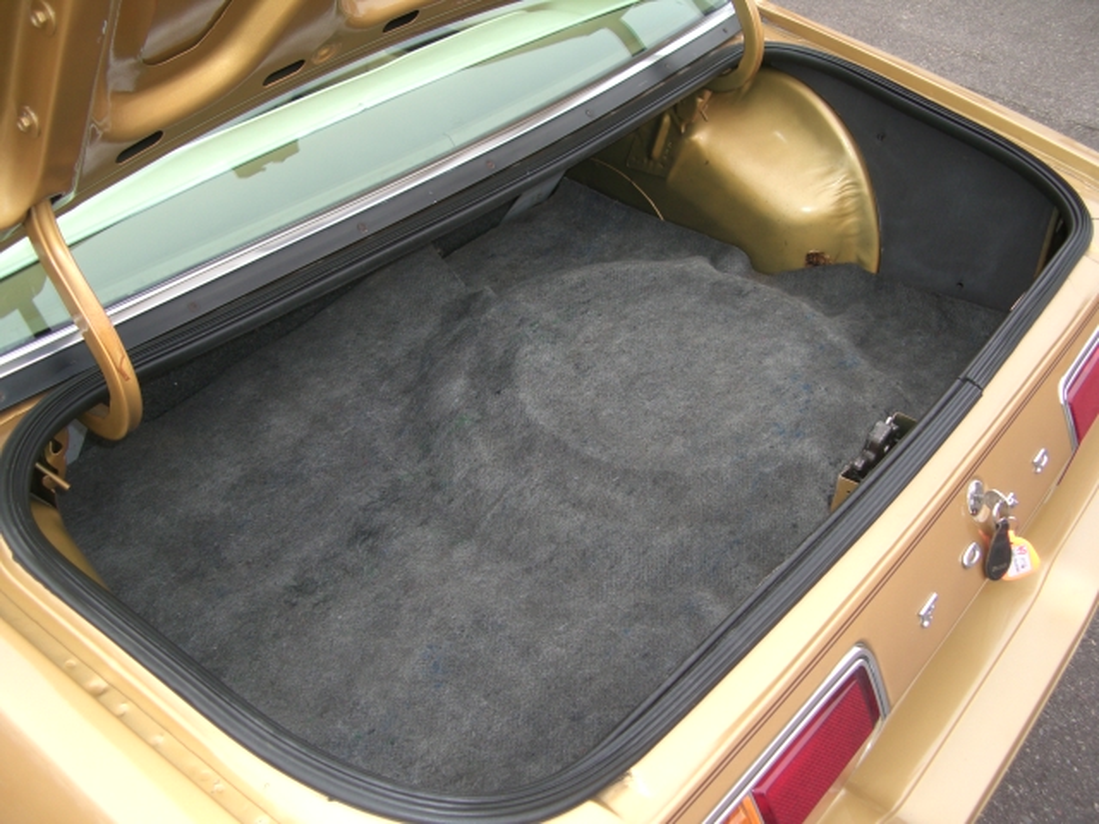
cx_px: 550
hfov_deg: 49.0
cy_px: 412
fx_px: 1206
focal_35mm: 38
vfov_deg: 37.7
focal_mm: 7.9
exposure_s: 1/200
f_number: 2.8
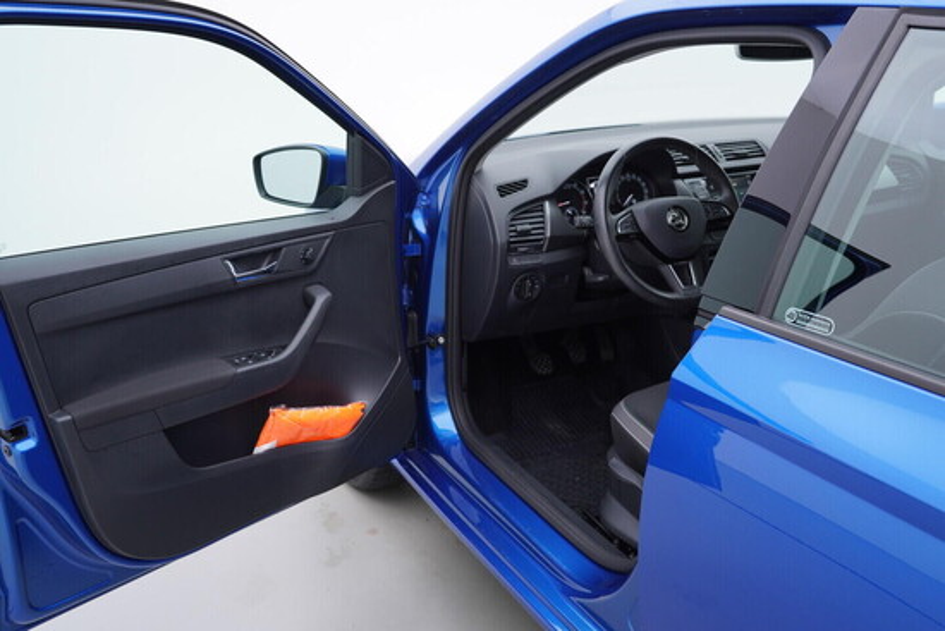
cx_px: 472
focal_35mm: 36
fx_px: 945
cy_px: 316
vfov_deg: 36.9
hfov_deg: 53.1
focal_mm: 24
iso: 125
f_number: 3.2
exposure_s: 1/50
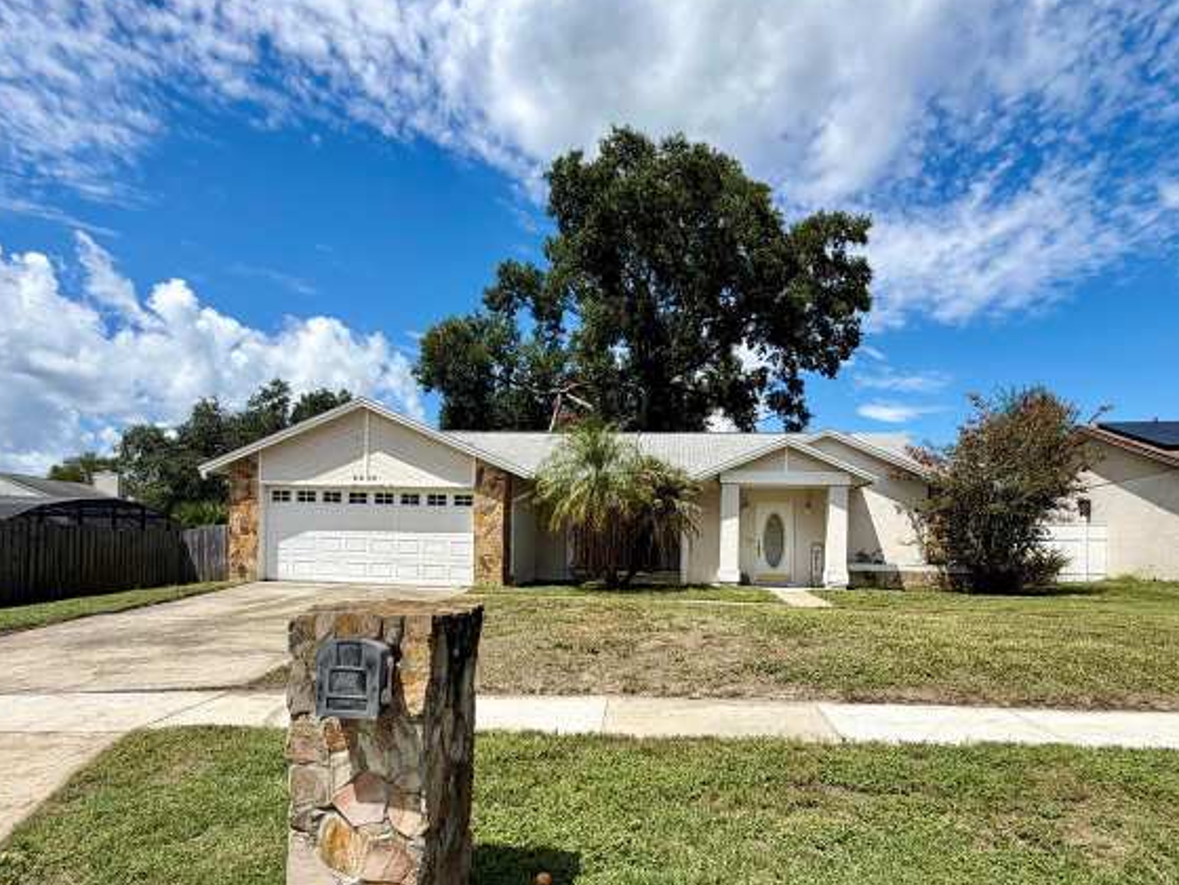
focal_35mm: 20
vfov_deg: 65.2
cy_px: 539
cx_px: 619
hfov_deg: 81.7
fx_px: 681
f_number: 2.2
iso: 20
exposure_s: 1/1125
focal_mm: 2.22
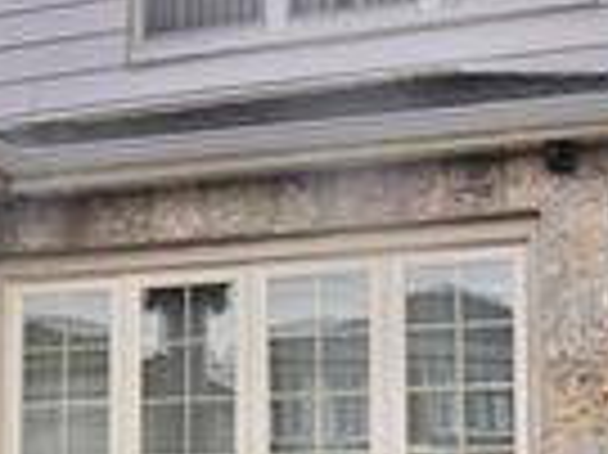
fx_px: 1685
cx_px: 68
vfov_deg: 15.3
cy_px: 344
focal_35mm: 96
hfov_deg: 20.1
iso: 280
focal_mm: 18
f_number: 8
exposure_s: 1/250
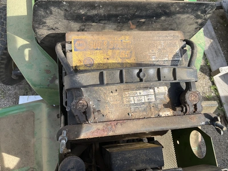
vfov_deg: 48.2
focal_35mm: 29
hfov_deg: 61.7
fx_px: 191
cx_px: 114
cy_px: 86
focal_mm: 3
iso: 25
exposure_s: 1/674
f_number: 1.8
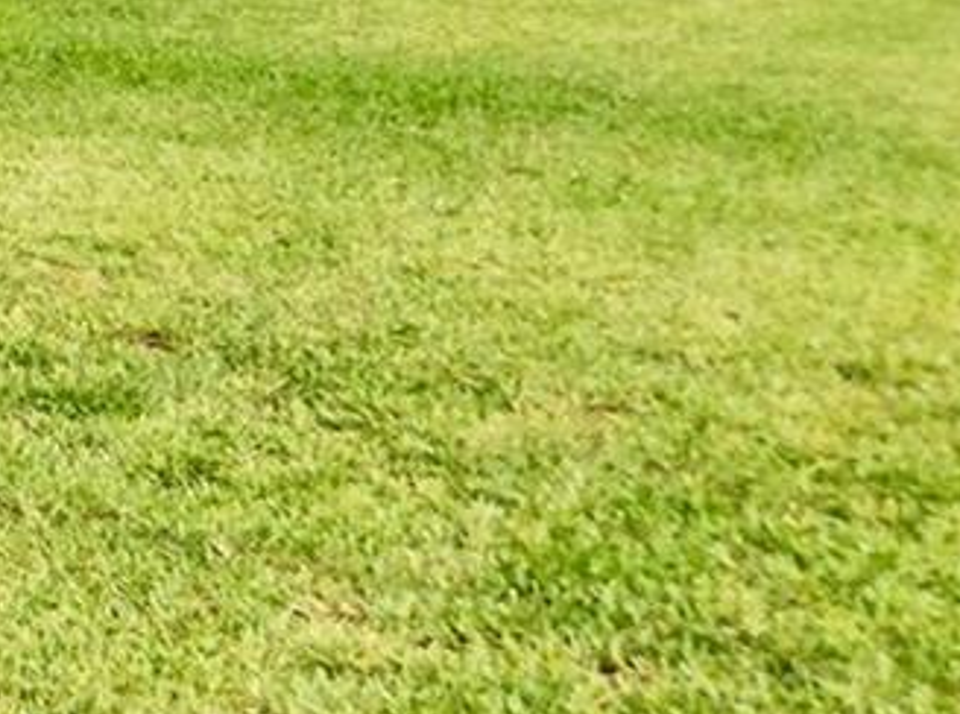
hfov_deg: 17.6
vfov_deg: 14.1
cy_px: -246
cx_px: -483
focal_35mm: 100
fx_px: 2765
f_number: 2.4
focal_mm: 3.3
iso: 32
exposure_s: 1/2119
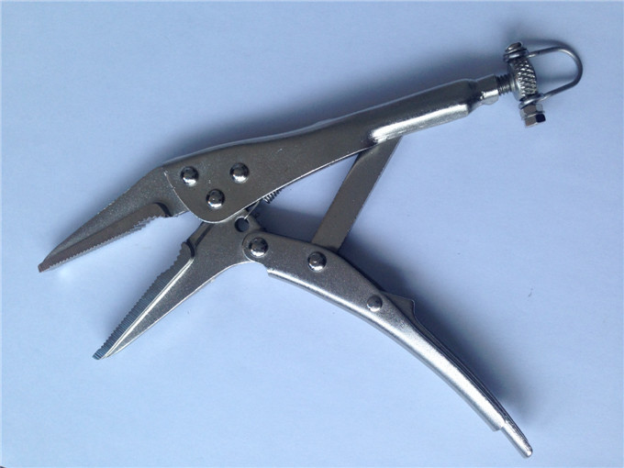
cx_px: 312
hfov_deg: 55.4
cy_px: 234
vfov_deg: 42.9
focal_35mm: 33
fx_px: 595
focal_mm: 4.12
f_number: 2.4
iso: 64
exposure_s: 1/120
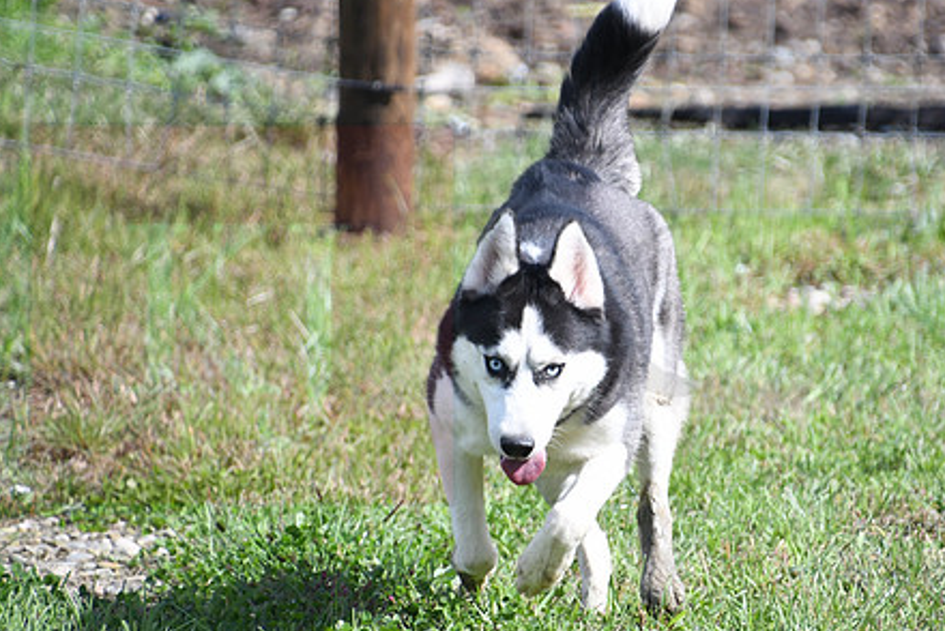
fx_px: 15576
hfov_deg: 3.5
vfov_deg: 2.3
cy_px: 314
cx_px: 591
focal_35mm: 593
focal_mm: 300
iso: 800
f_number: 6.3
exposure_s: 1/1250
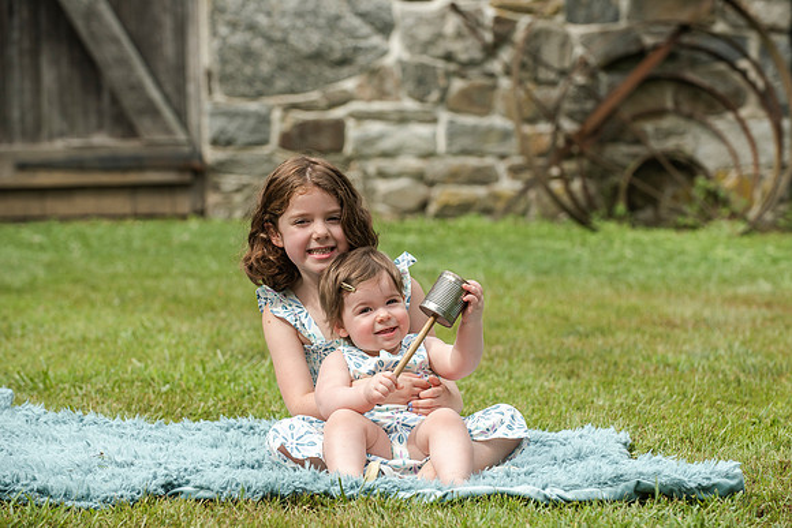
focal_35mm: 132
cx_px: 418
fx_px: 2906
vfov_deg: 10.4
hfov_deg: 15.5
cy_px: 279
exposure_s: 1/1600
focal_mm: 125
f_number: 5.6
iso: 400
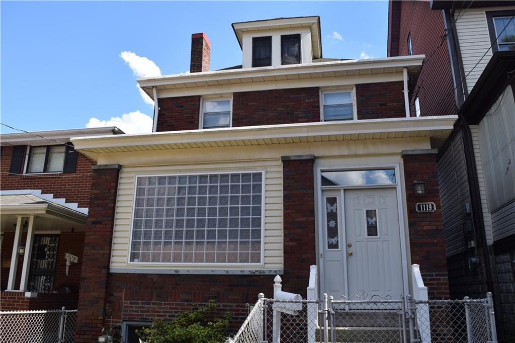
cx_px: 258
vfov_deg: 43.6
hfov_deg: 61.9
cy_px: 172
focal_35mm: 30
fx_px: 429
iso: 200
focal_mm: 20
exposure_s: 1/250
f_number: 8
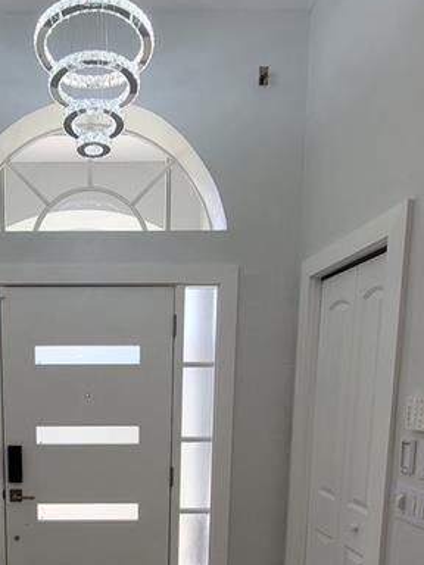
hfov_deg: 49.8
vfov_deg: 61.6
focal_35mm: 26
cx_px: 82
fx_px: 425
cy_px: 453
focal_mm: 2.2
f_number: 2.2
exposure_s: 1/120
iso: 50
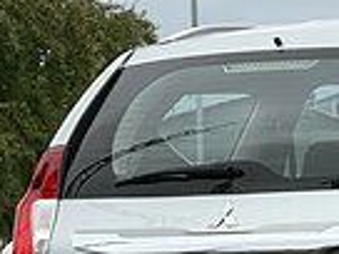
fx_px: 4720
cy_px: 306
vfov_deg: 3.1
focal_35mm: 482
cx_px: 586
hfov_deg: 4.1
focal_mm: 15.66
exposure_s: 1/661
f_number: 2.8
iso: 50
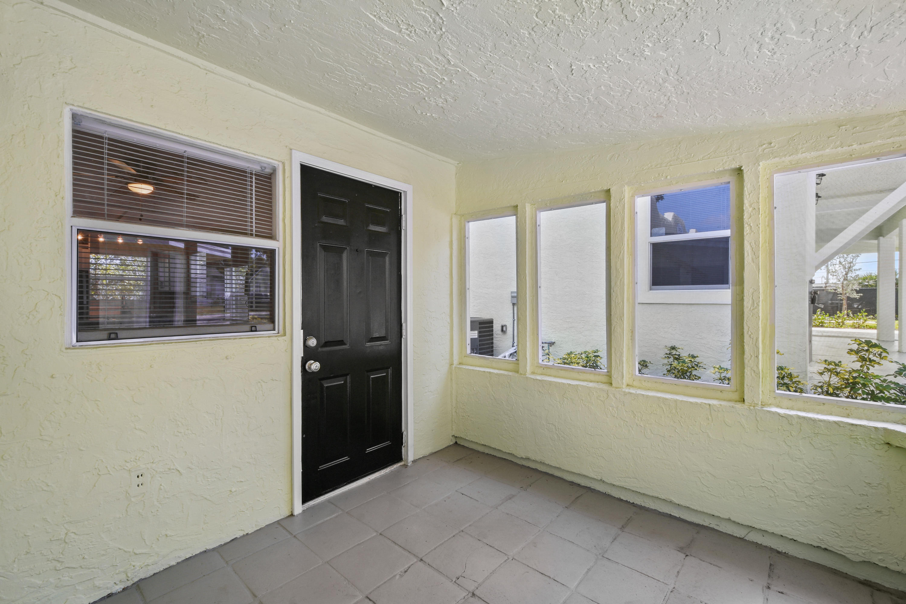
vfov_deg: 77.3
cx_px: 453
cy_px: 302
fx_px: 377
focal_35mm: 15
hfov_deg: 100.4
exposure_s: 1/8
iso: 100
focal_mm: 10
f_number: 11
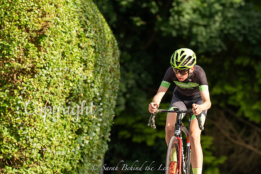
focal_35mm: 332
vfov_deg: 4.1
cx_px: 179
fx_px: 2404
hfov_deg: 6.2
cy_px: 103
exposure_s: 1/640
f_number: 4.5
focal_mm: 200
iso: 250
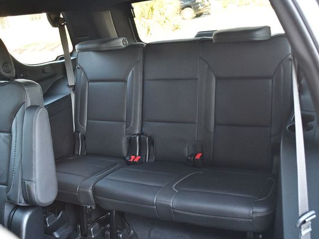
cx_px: 154
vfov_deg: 36.0
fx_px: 369
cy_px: 120
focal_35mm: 40
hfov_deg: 46.8
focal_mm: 18
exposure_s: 1/125
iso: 2000
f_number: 3.5
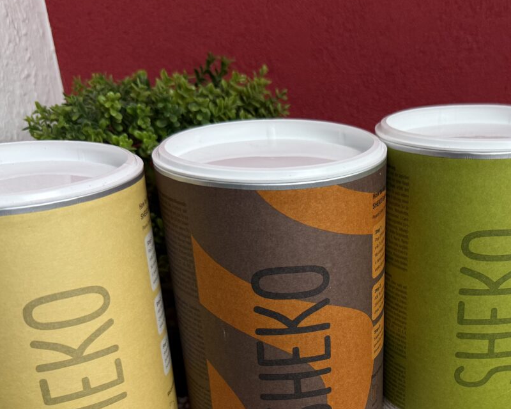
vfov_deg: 32.2
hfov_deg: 40.3
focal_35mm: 45
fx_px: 681
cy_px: 349
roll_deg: +0.1
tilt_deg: -27.1
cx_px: 367
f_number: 1.78
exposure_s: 1/100
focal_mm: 6.76
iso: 80
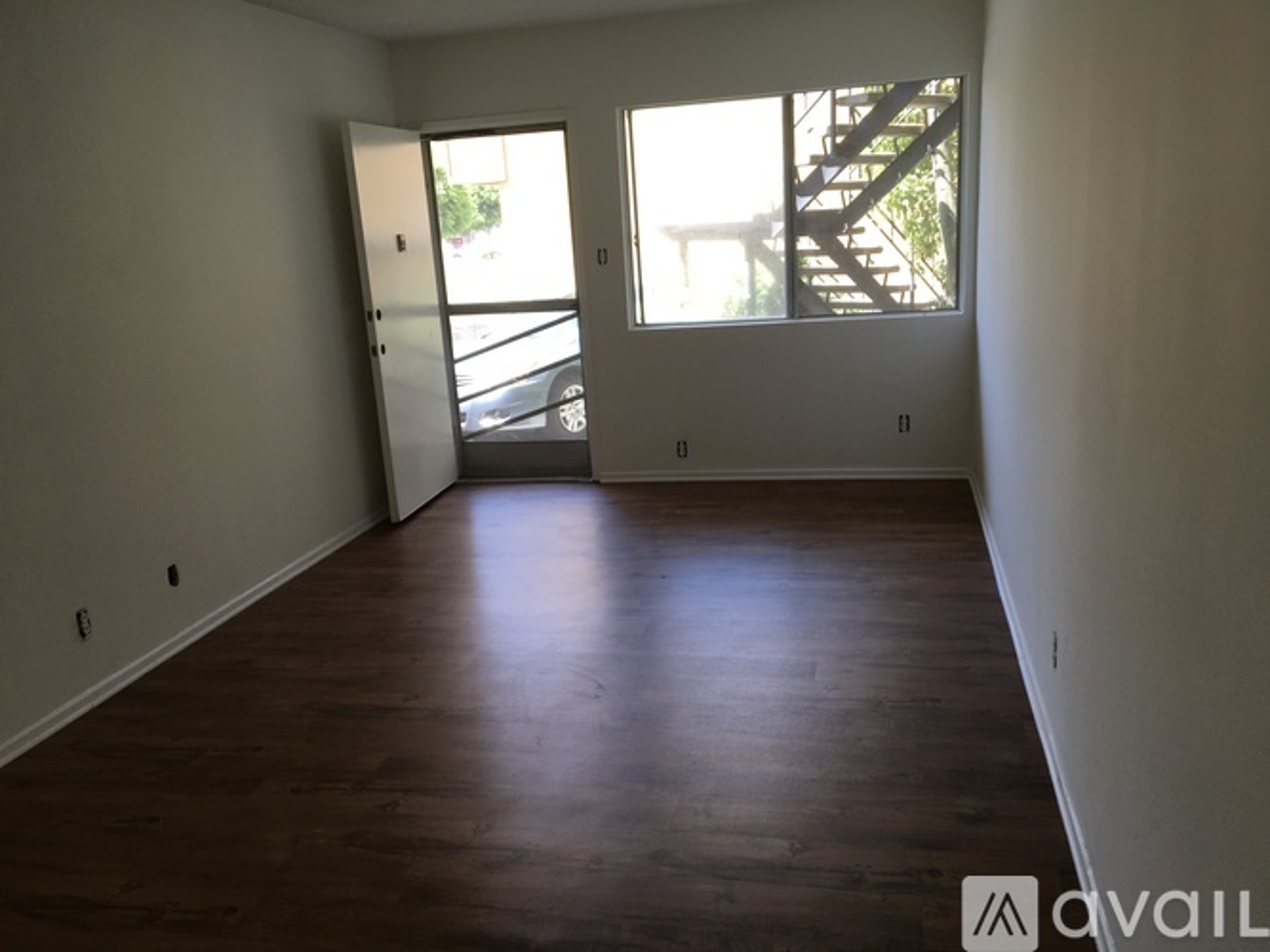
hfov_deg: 61.7
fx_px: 1064
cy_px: 476
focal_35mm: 29
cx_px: 635
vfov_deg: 48.2
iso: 25
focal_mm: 4.15
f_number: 2.2
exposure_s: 1/60
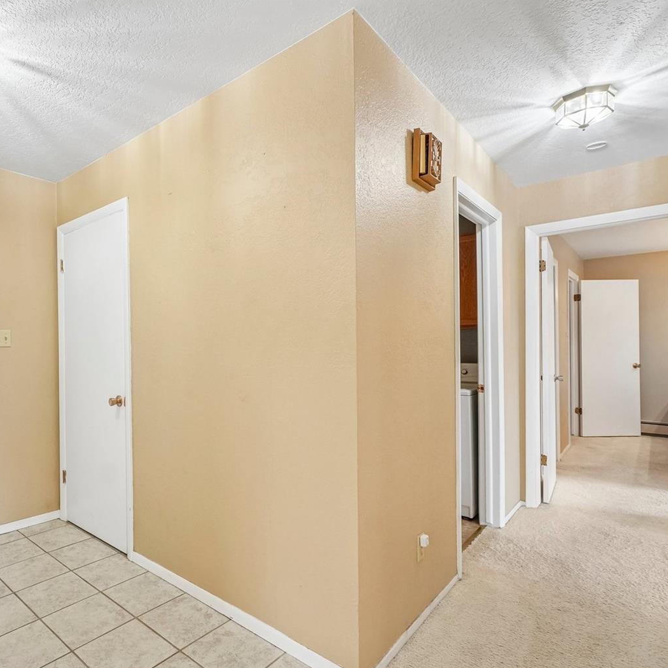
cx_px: 214
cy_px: 345
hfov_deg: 72.2
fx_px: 437
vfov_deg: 74.8
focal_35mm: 20
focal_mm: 10
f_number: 8
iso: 800
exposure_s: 1/30
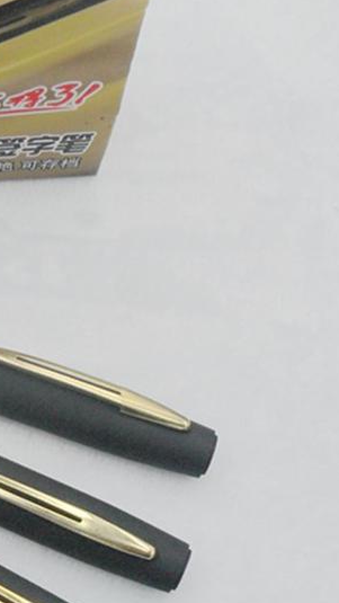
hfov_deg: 15.2
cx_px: -177
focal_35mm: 73
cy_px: 373
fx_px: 1166
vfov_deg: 28.9
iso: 100
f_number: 2.8
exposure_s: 1/45
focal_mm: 6.2
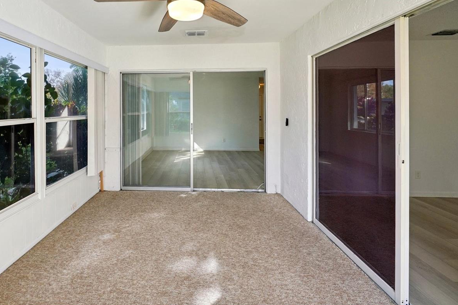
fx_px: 242
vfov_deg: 63.3
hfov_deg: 85.9
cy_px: 107
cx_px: 185
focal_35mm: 19
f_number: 8
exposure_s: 1/80
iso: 400
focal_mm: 14
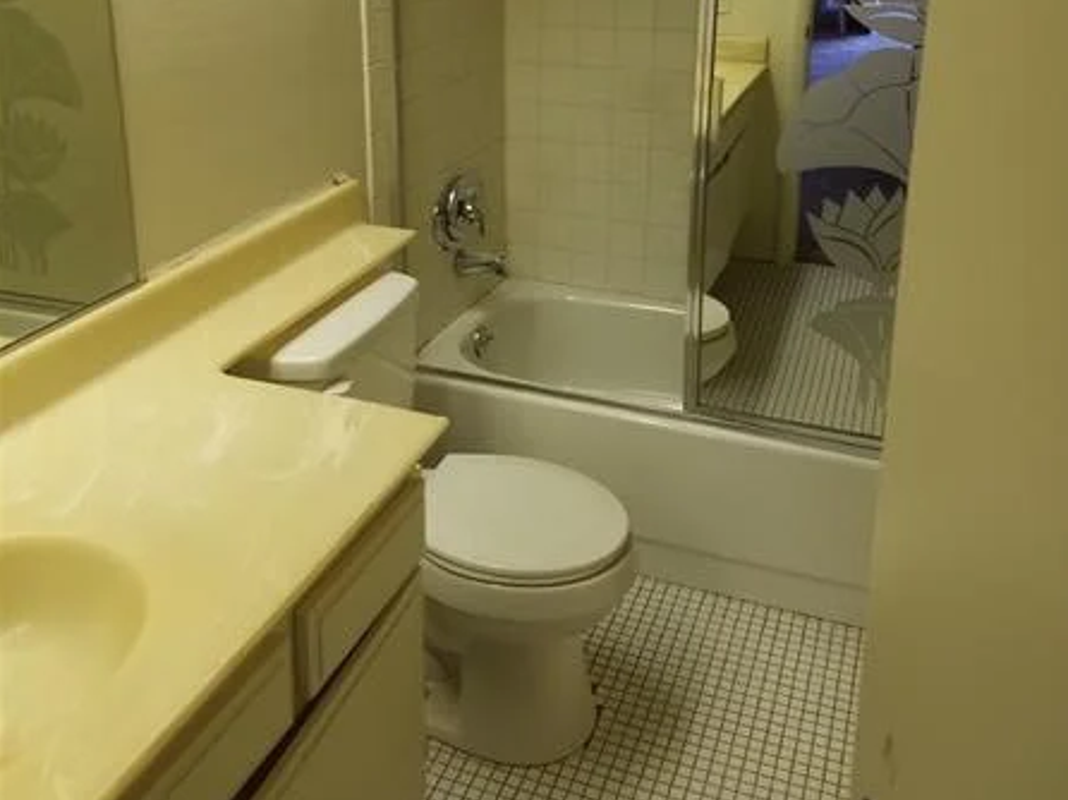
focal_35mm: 35
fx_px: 1079
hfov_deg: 52.7
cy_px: 196
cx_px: 536
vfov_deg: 39.5
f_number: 1.7
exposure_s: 1/60
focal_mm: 4.2
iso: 80
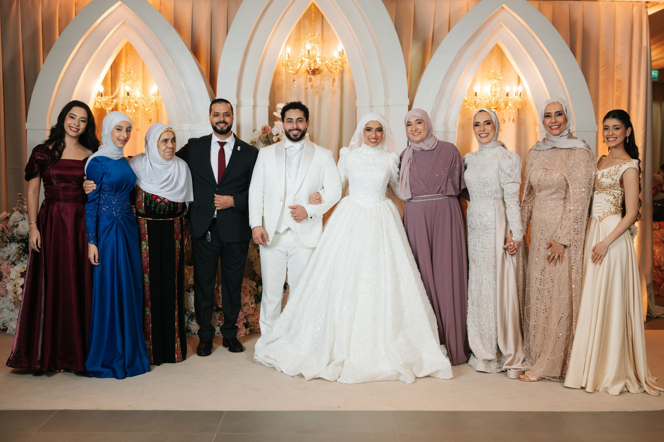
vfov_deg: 31.5
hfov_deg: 45.9
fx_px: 784
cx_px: 332
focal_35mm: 43
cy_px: 221
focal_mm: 42
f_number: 3.2
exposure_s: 1/200
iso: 500
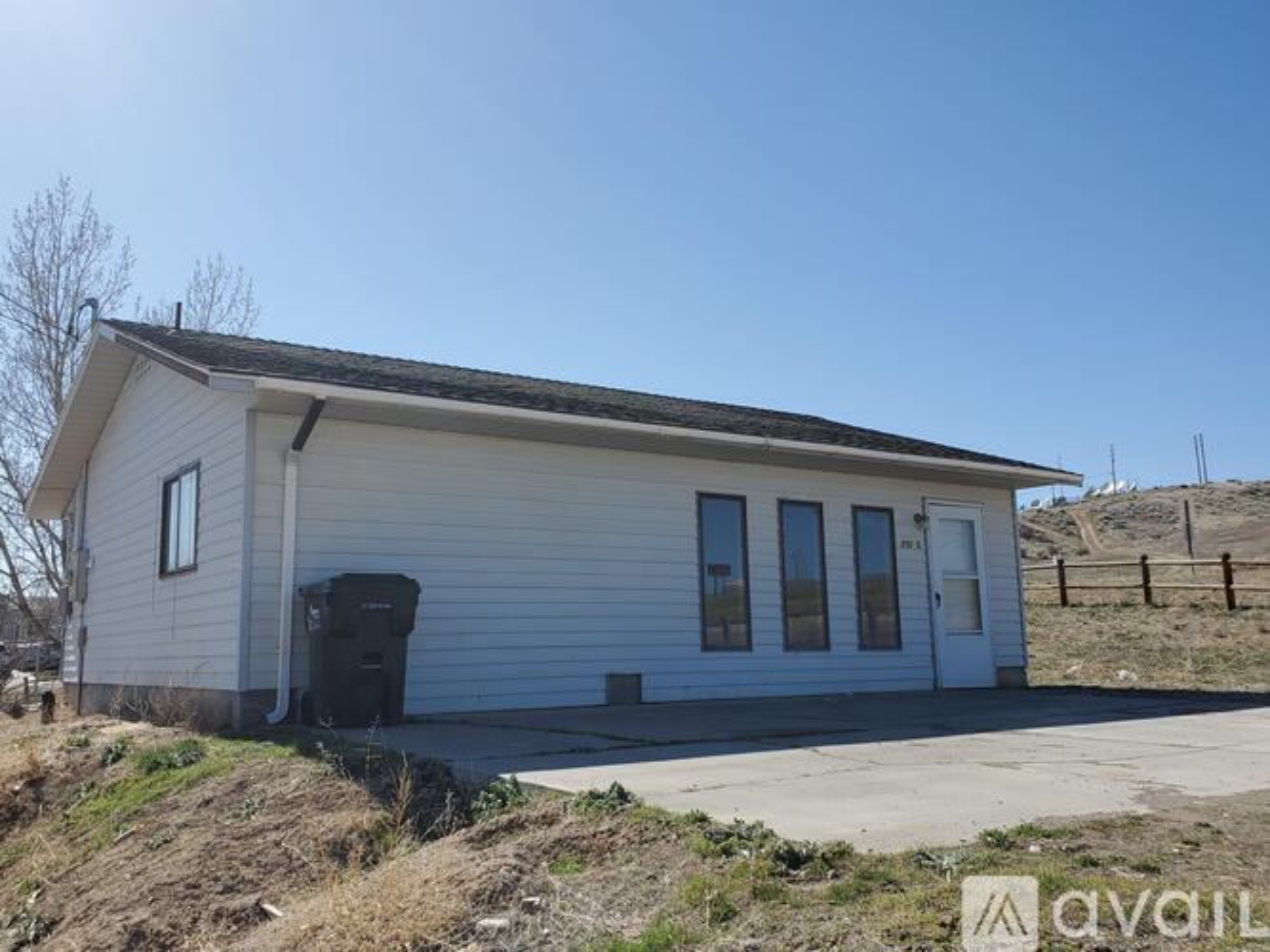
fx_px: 954
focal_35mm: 26
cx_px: 635
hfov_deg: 67.3
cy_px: 476
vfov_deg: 53.0
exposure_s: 1/1819
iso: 50
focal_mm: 4.3
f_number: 2.4
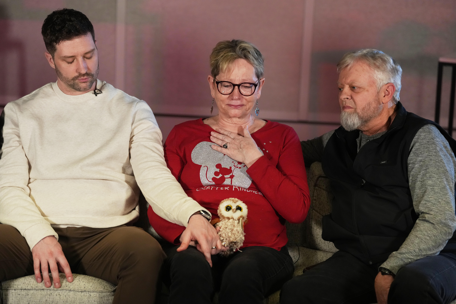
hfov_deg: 22.4
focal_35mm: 91
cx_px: 228
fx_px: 1153
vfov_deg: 15.0
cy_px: 152
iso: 3200
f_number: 3.2
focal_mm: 91
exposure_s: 1/640
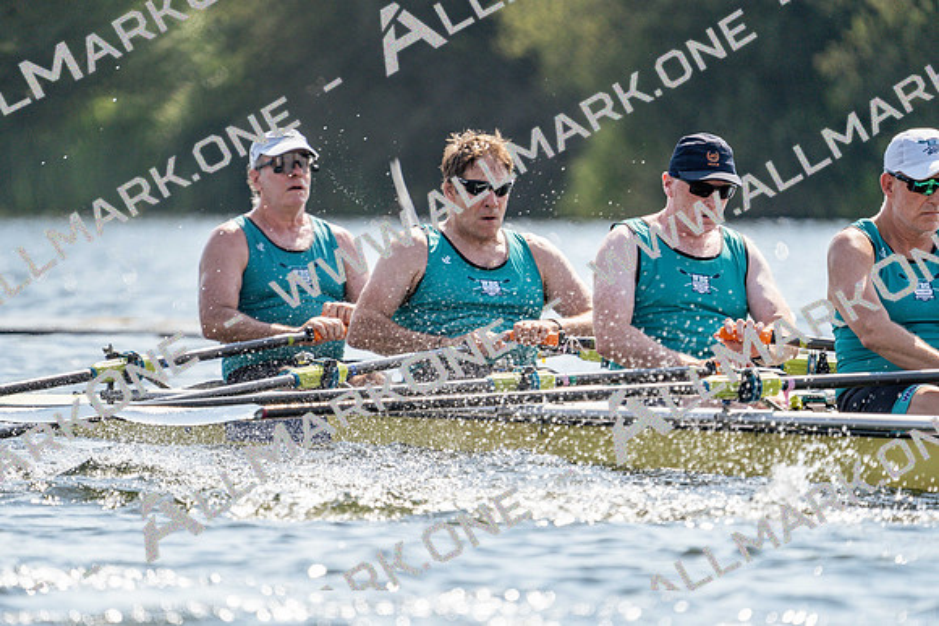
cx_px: 470
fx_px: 12757
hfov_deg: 4.2
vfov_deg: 2.8
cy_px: 313
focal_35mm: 489
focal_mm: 489
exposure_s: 1/1600
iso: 320
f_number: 6.3
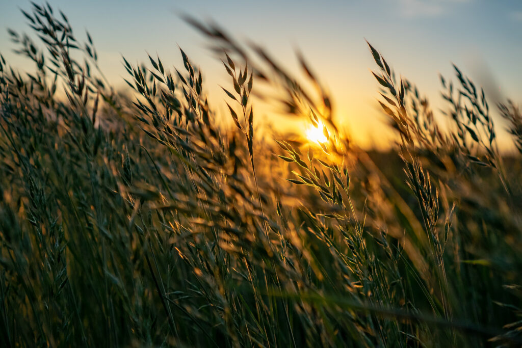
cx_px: 261
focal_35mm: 52
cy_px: 174
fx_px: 754
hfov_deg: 38.2
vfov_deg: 26.0
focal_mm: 35
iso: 640
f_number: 3.5
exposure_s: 1/4000
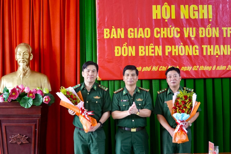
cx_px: 116
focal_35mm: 62
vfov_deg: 22.1
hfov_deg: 32.6
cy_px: 77
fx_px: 395
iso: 1600
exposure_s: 1/125
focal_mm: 41
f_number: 4
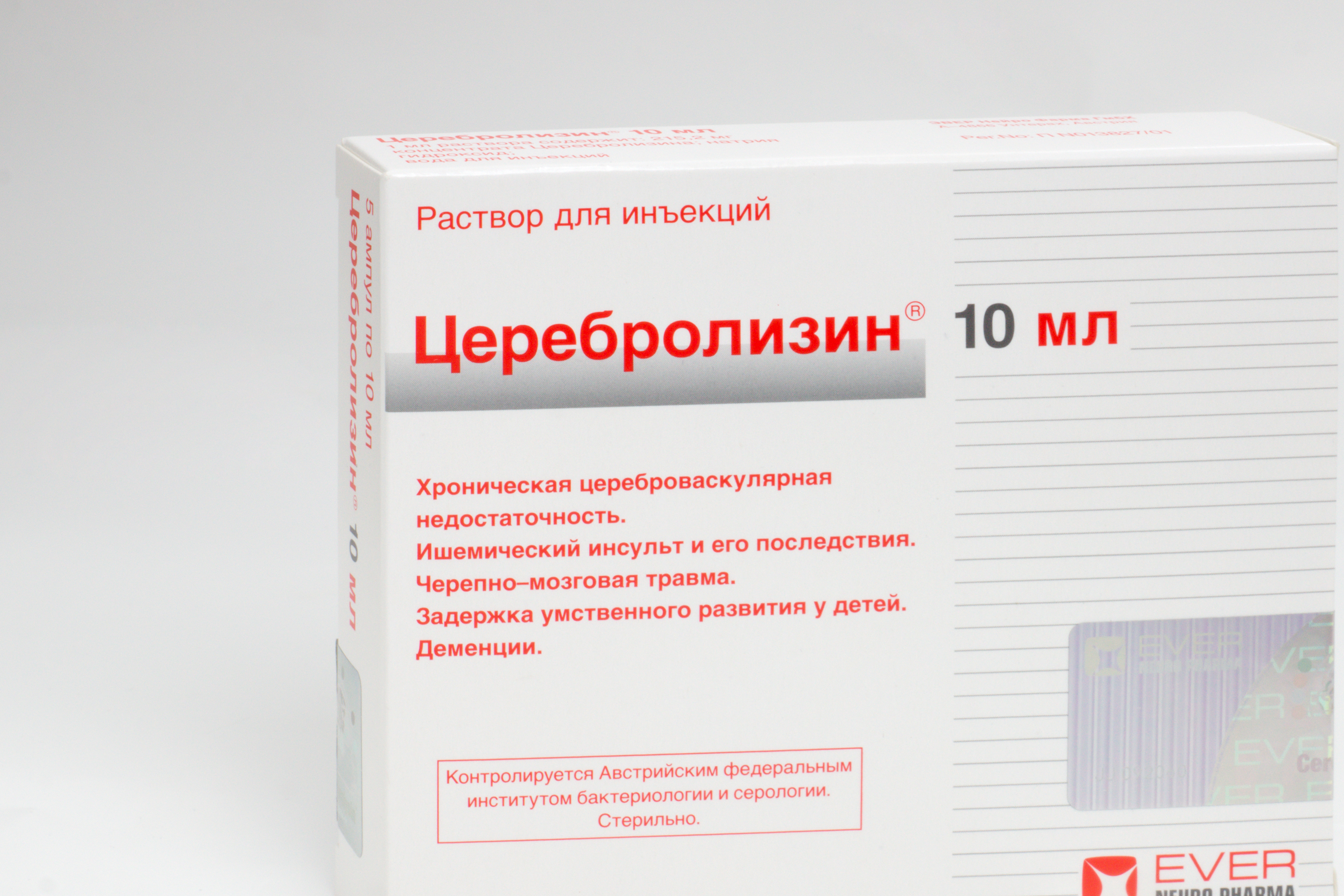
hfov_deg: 19.5
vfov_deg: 13.1
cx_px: 840
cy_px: 572
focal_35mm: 105
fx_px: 3911
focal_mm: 45
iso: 100
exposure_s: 1/200
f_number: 20
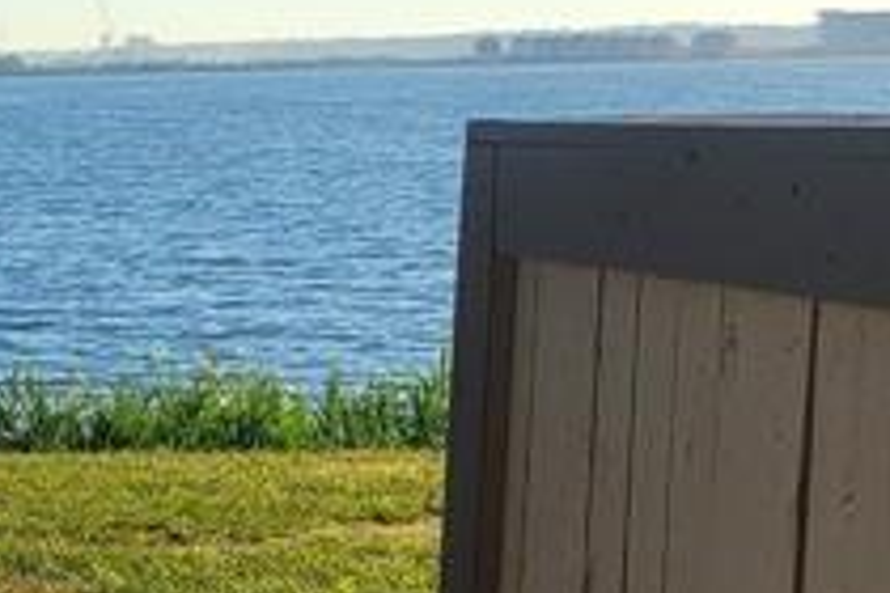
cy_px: 483
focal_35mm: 132
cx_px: -1072
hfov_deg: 12.8
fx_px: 3263
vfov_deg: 10.4
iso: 40
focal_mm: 5.4
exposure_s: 1/1695
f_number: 1.8
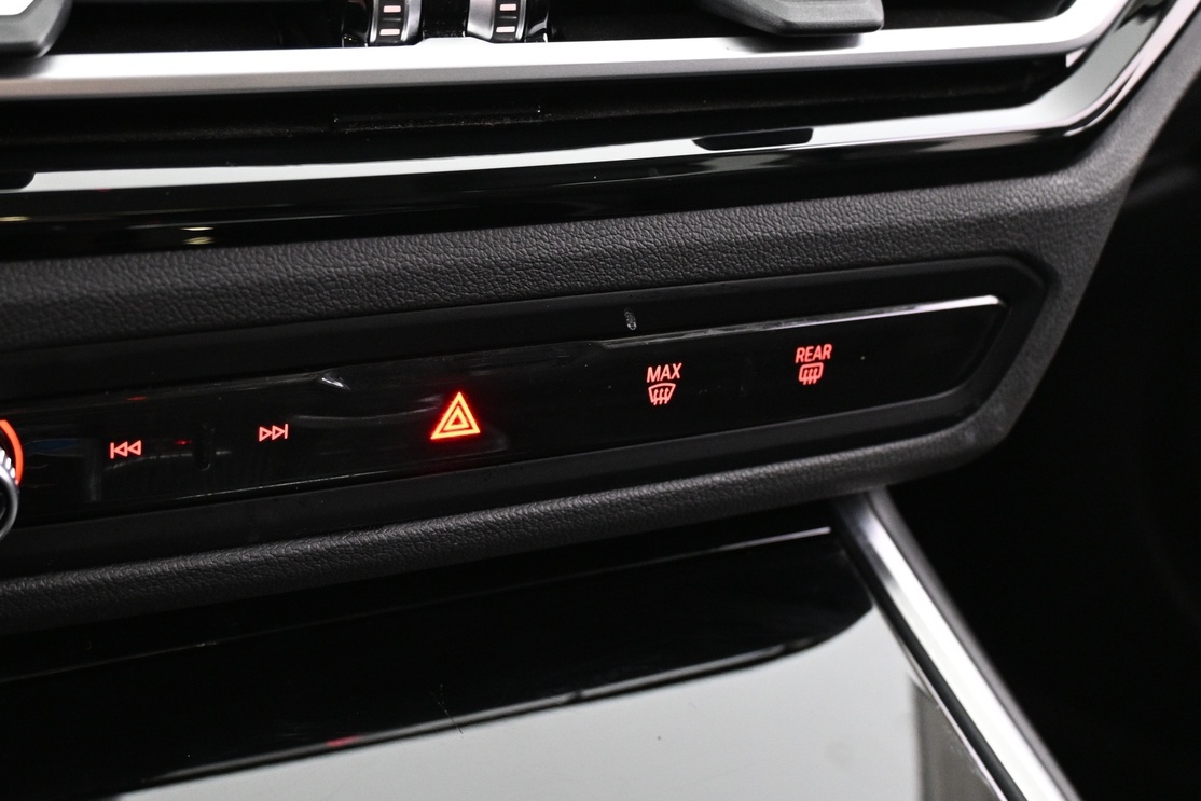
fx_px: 1601
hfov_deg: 40.5
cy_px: 337
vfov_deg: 28.0
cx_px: 382
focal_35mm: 48
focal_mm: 22
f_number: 4
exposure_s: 1/6
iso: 1600
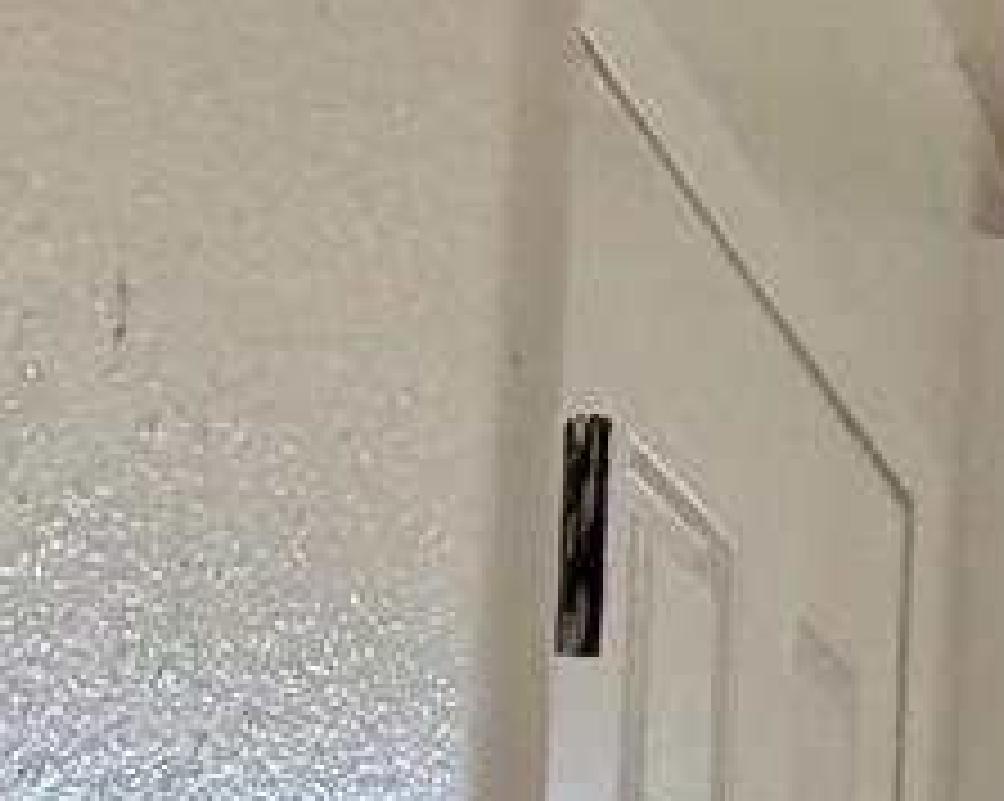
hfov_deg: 12.1
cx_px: 2859
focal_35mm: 92
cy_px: 1154
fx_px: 2731
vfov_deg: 15.5
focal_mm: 2.22
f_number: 2.2
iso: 160
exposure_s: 1/120
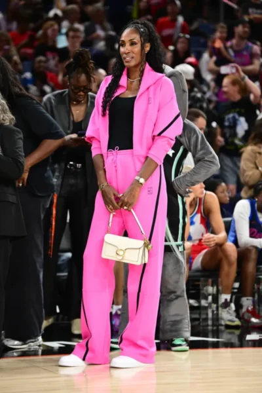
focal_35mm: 135
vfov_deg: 15.2
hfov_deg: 10.2
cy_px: 196
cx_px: 131
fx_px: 1474
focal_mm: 135
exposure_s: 1/800
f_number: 2.8
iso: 2500
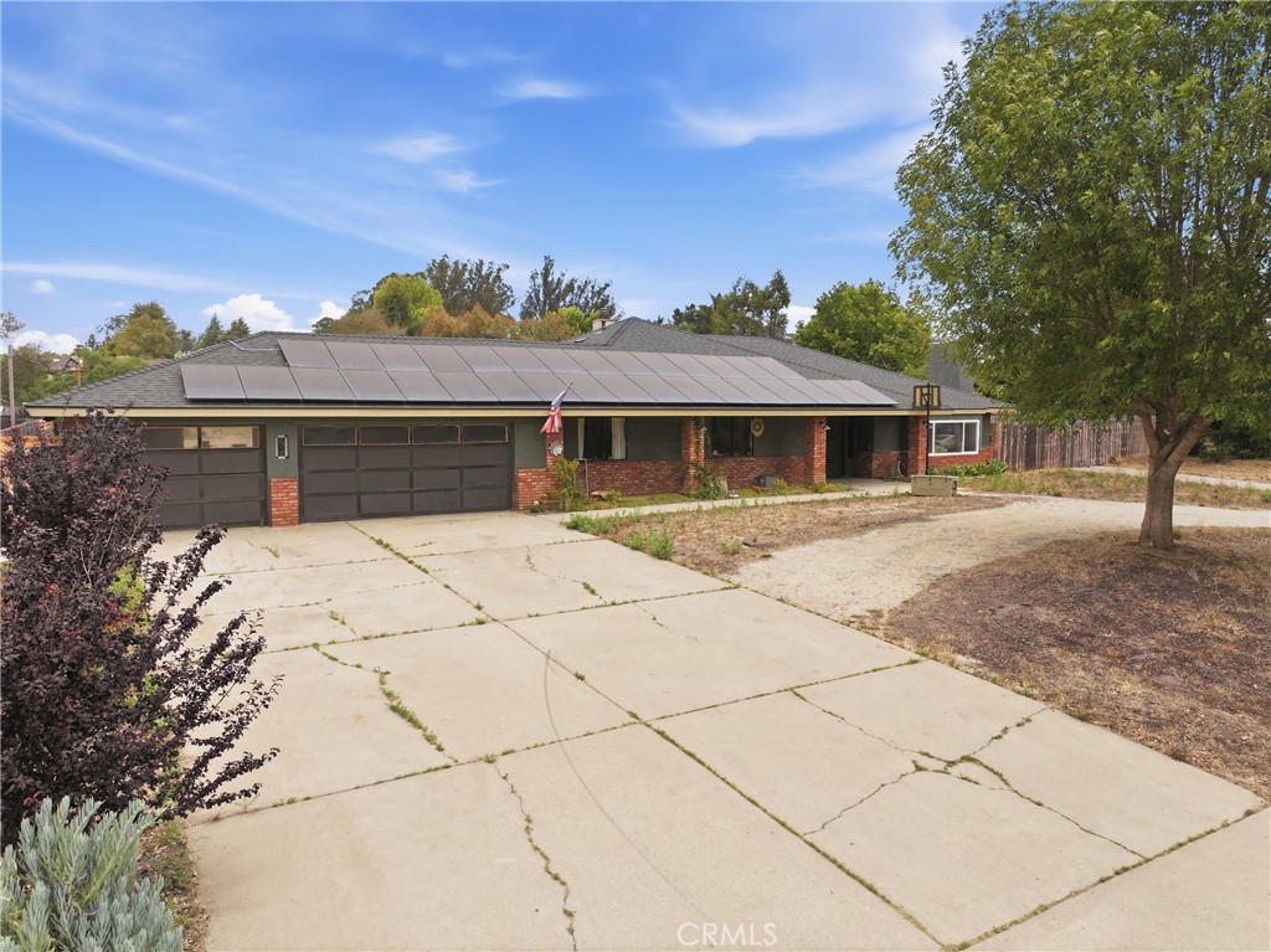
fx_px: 881
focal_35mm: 24
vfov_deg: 56.8
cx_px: 636
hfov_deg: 71.6
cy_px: 476
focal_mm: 12.3
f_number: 2.8
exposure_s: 1/2500
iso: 100
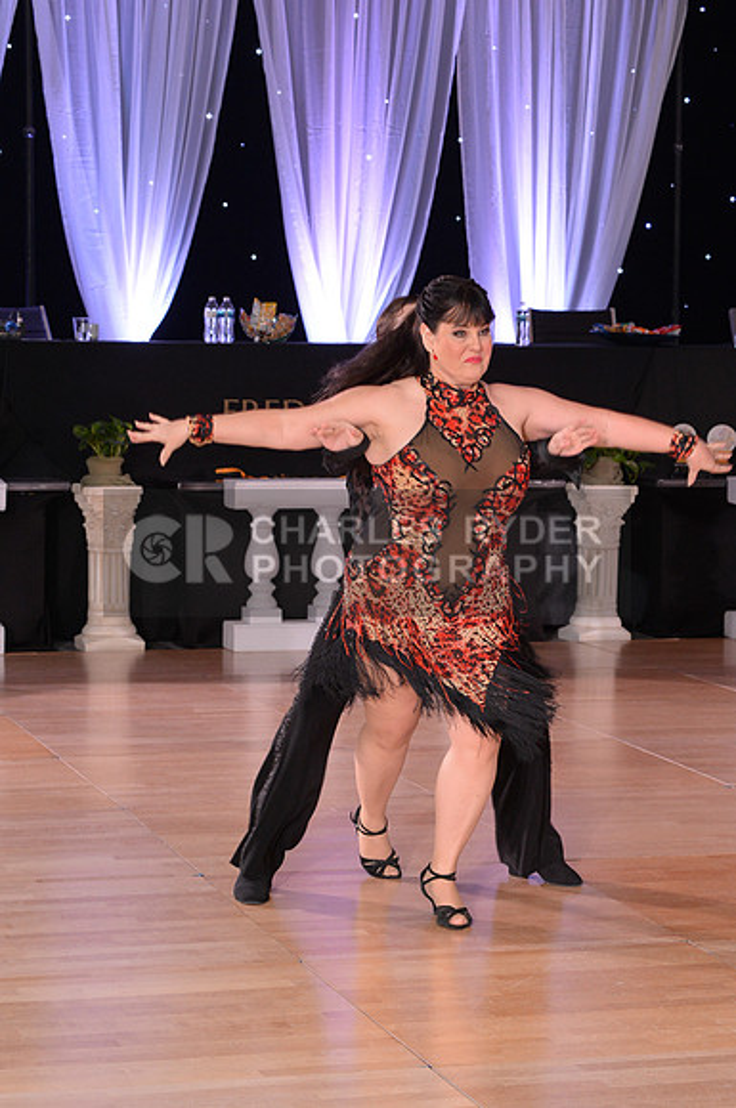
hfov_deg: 14.8
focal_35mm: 92
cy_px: 554
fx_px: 2830
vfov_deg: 22.2
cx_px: 368
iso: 3200
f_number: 10
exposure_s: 1/100
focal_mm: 92
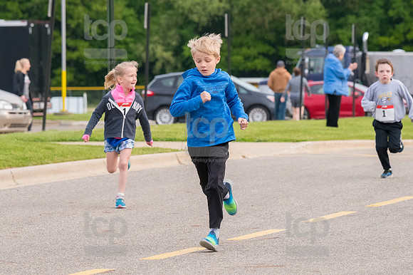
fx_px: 3096
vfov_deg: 5.1
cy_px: 138
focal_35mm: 270
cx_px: 206
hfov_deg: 7.6
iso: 3200
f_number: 7.1
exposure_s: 1/1250
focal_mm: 180
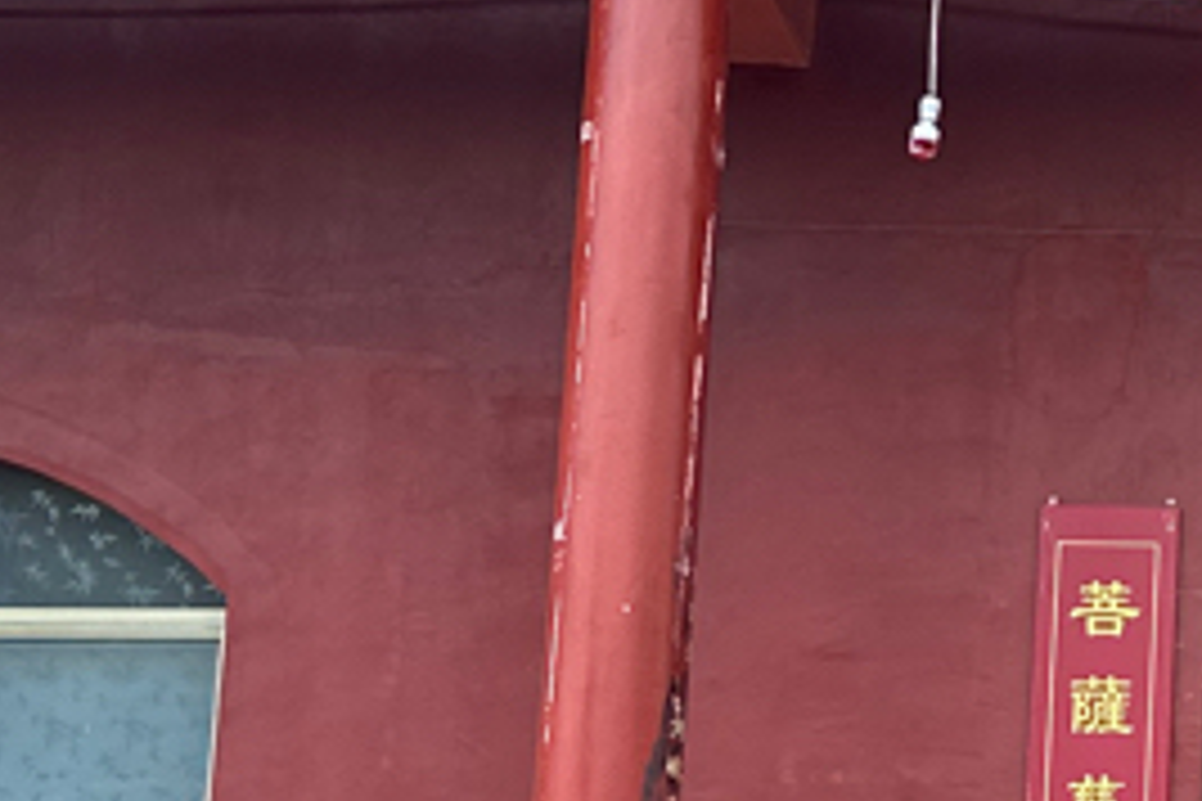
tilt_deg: +14.9
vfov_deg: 9.8
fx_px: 4674
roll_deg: -0.6
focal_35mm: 140
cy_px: 119
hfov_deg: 13.9
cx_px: 1706
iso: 80
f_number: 1.78
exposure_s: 1/1357
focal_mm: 6.86
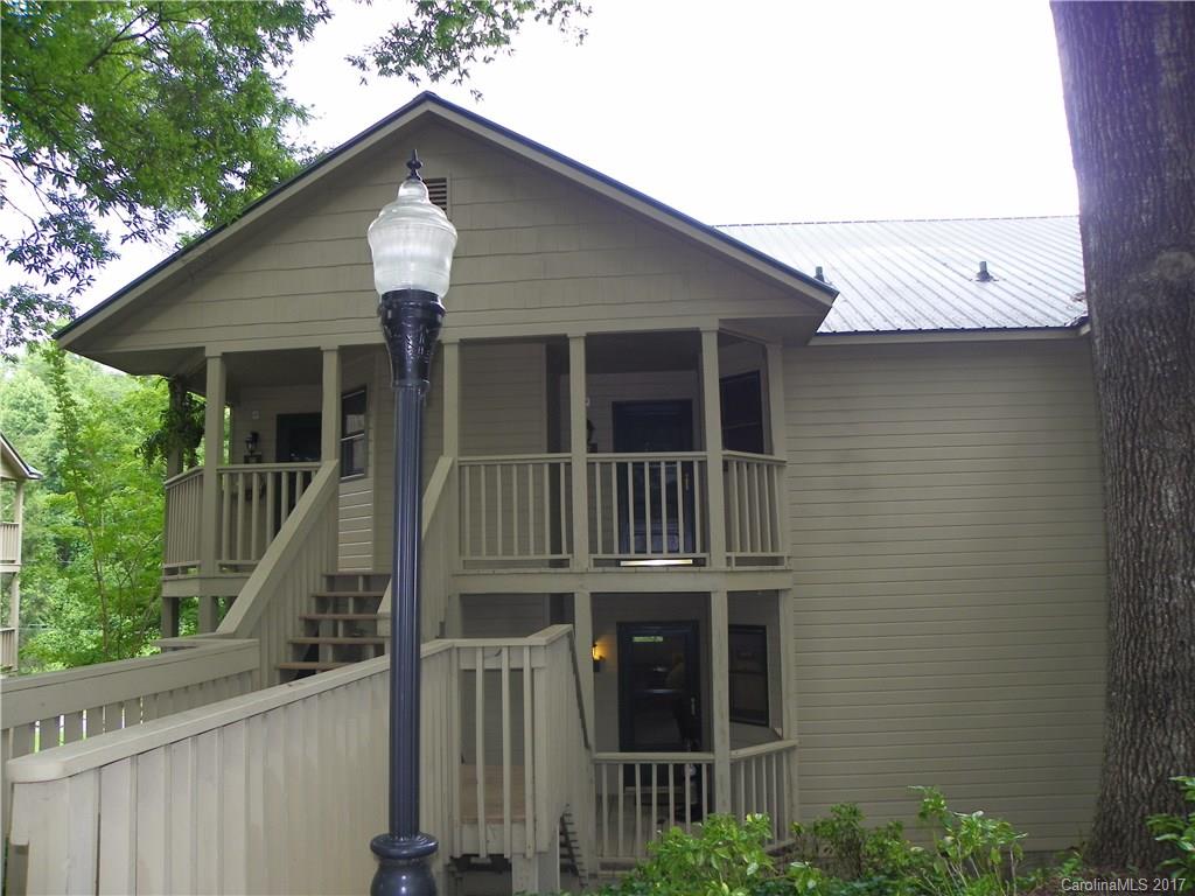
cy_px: 448
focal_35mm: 26
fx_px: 898
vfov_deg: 53.1
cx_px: 598
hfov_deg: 67.3
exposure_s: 1/50
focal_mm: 4.6
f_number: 2.8
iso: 64
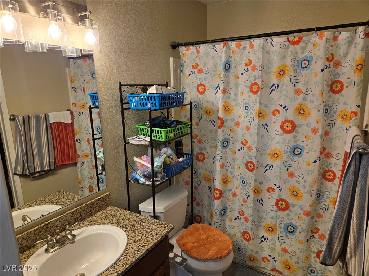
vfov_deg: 58.9
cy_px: 138
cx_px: 184
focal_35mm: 23
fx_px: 245
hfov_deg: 73.9
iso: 64
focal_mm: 5.4
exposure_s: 1/120
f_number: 1.8
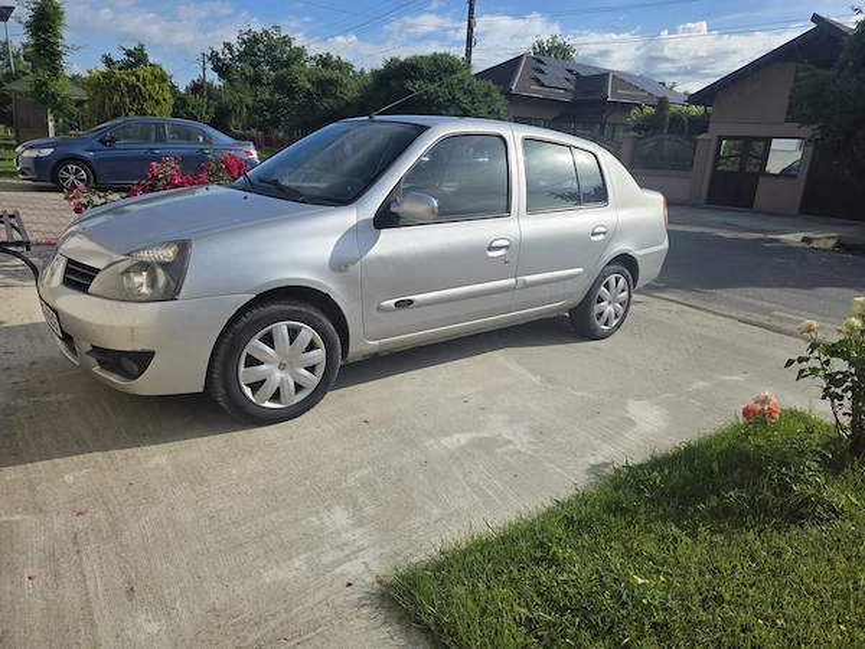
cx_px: 432
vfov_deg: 58.9
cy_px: 324
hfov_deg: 73.9
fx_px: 575
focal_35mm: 23
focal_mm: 6.3
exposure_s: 1/6809
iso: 80
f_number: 1.7
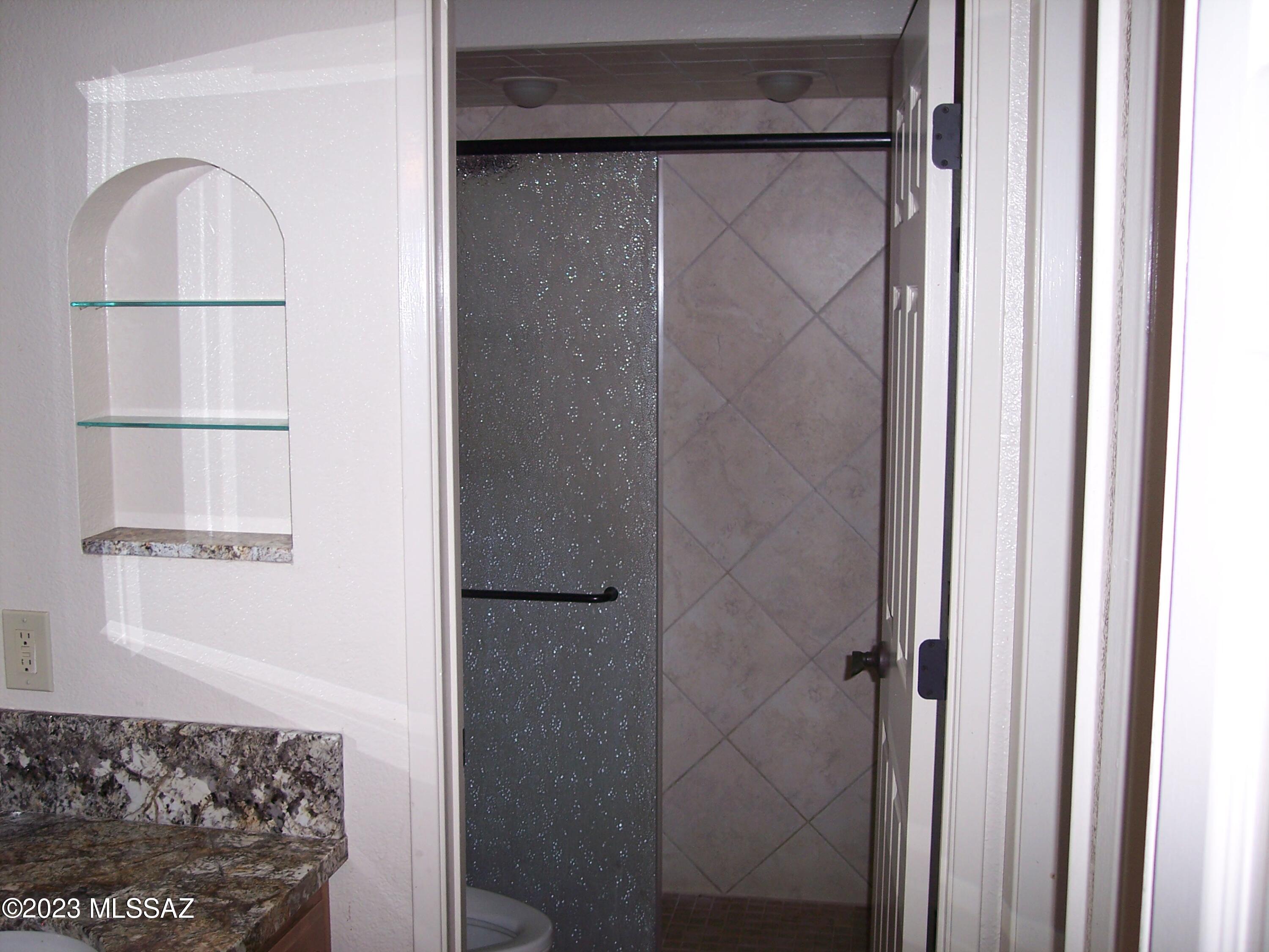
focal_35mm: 39
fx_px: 1430
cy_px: 476
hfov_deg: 47.9
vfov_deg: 36.8
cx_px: 634
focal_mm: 8
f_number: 2.8
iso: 100
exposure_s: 1/60
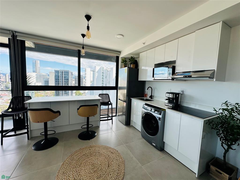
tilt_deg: -4.4
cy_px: 90
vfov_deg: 85.7
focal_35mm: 14
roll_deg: -2.1
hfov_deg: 102.1
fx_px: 97
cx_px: 120
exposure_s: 1/447
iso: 40
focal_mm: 2.22
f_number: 2.2
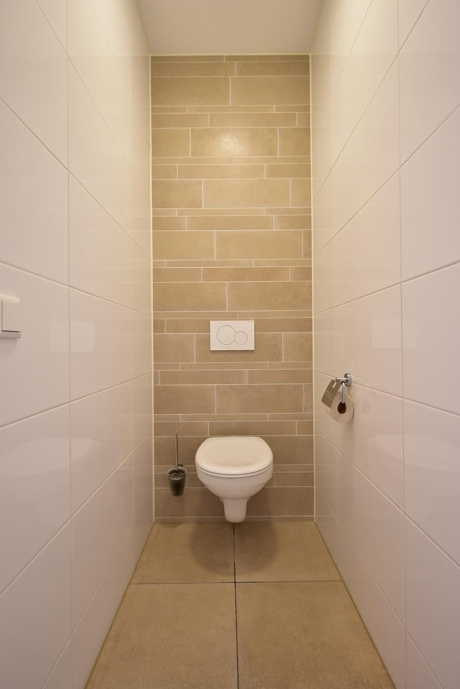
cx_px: 230
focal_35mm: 18
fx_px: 344
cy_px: 344
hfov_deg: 67.5
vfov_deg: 90.0
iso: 100
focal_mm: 12
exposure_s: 1/1.6
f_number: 4.8
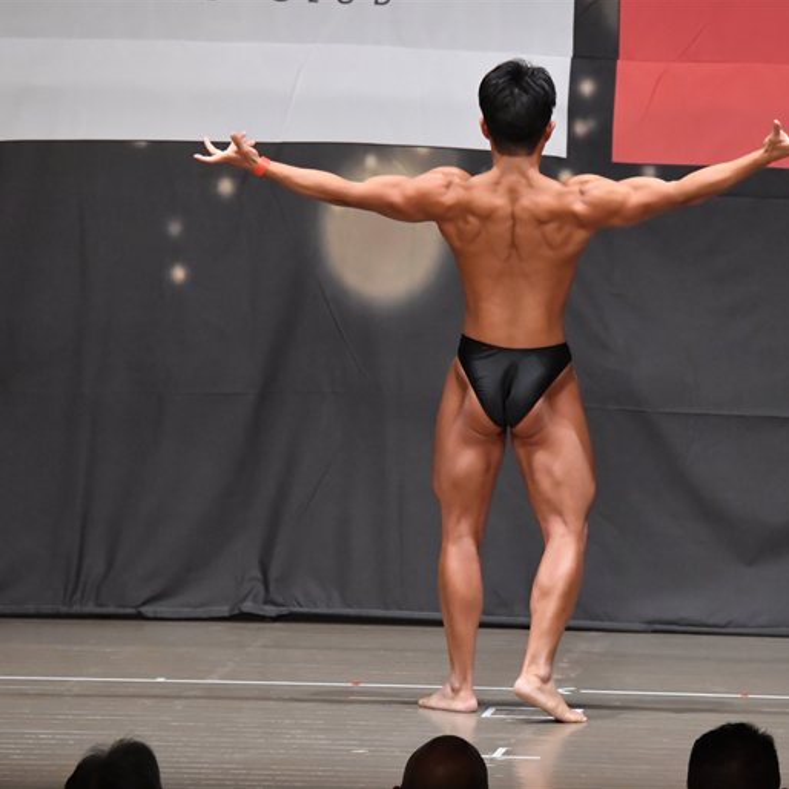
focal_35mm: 278
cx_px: 521
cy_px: 394
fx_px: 7169
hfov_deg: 6.3
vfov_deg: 6.3
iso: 6400
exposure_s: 1/400
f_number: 5.6
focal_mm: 145
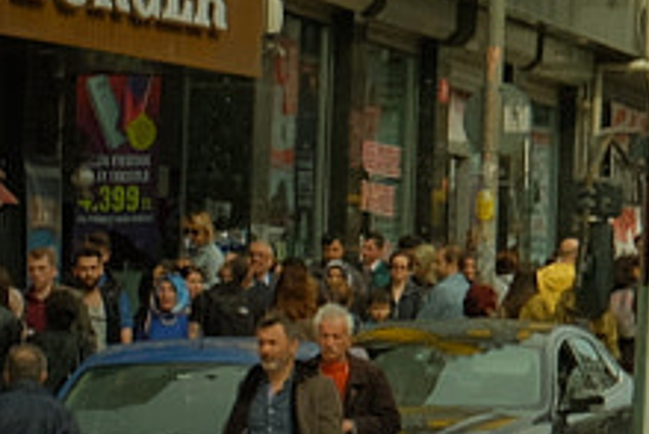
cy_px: -30
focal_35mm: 392
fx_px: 7071
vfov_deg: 3.5
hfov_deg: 5.0
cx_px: 1767
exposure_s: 1/340
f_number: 5.6
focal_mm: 35.8
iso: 200
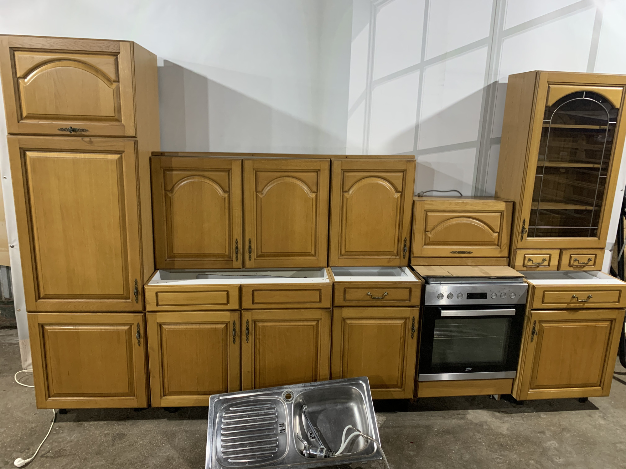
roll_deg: -1.1
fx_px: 470
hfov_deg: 67.3
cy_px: 234
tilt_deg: -13.6
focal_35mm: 26
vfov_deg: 53.1
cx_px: 313
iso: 400
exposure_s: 1/53
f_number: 1.8
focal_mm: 4.25
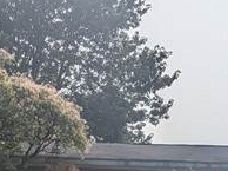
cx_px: 370
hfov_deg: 13.8
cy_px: 380
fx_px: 868
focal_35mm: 132
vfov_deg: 10.1
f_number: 1.89
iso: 47
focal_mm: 5.43
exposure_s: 1/5917
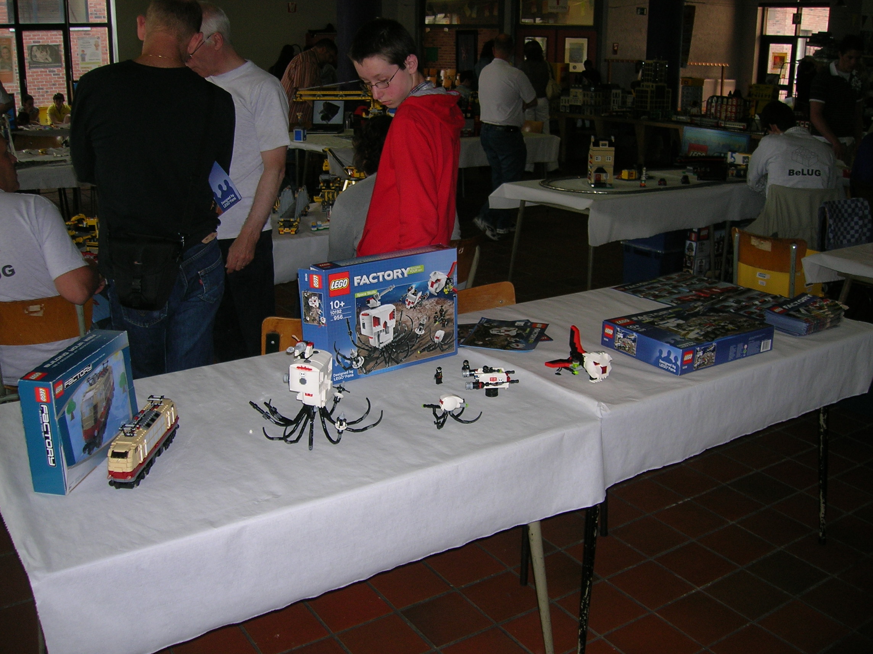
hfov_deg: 54.0
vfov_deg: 41.7
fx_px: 857
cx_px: 436
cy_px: 327
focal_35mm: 34
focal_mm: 5.7
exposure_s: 1/60.1
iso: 53
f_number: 2.9
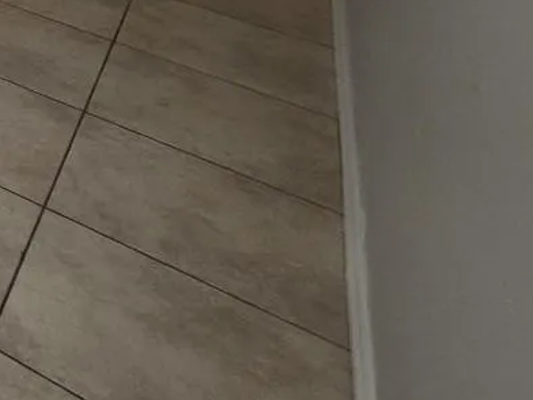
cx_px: -523
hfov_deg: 19.6
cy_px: -241
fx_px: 816
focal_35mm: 53
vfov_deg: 21.7
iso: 250
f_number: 1.9
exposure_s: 1/60
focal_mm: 2.2
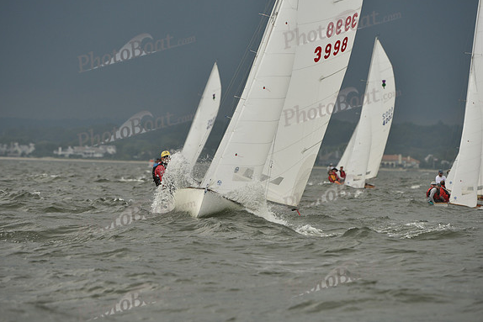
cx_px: 240
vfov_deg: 3.4
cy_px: 160
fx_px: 5421
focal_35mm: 404
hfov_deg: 5.1
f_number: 7.1
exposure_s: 1/800
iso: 320
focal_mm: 400
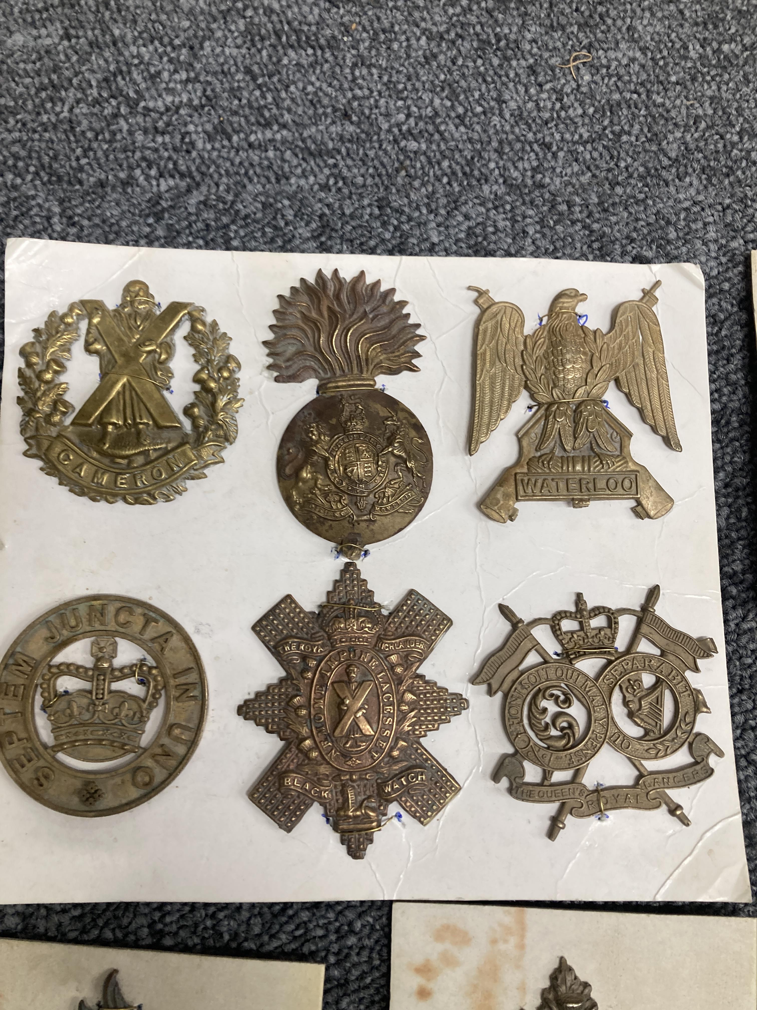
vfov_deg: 63.4
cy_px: 505
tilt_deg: -79.5
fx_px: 816
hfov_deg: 49.7
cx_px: 378
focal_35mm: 28
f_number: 1.8
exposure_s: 1/50
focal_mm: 3.99
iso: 80
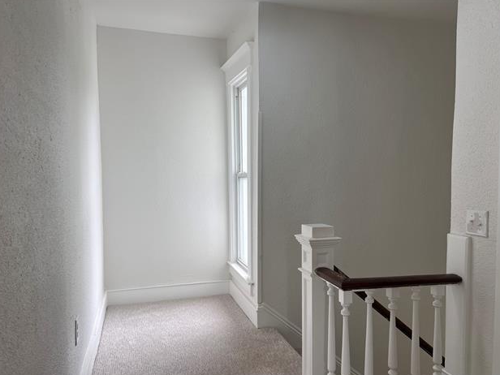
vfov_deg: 51.4
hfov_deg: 65.3
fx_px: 390
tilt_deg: -3.1
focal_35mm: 27
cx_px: 252
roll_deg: +1.2
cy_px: 192
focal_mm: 5.7
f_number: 1.5
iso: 40
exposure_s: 1/274
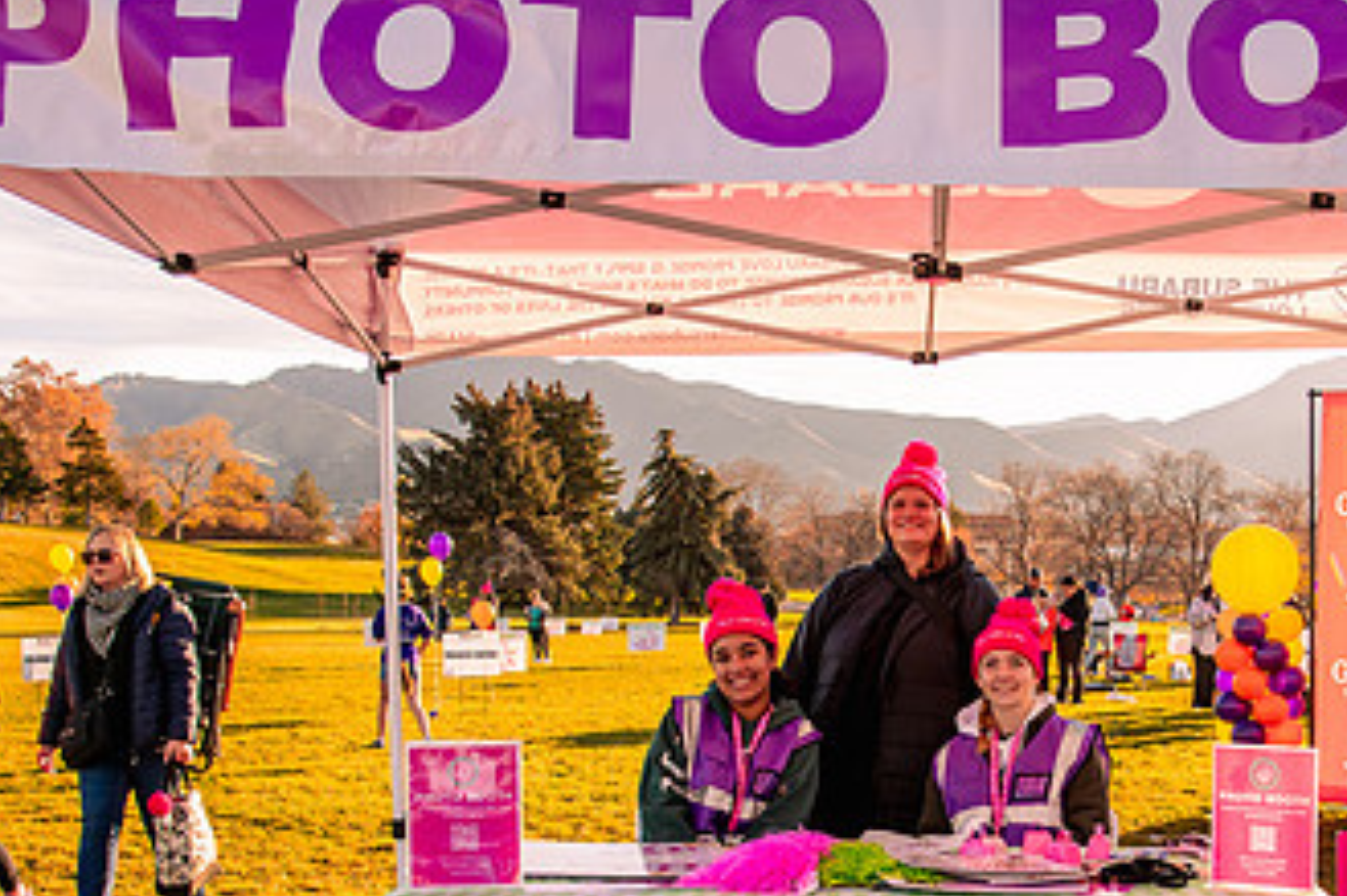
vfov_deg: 27.9
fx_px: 1758
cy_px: 746
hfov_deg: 41.3
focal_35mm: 47
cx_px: 914
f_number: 6.3
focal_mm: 24
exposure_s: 1/500
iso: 800
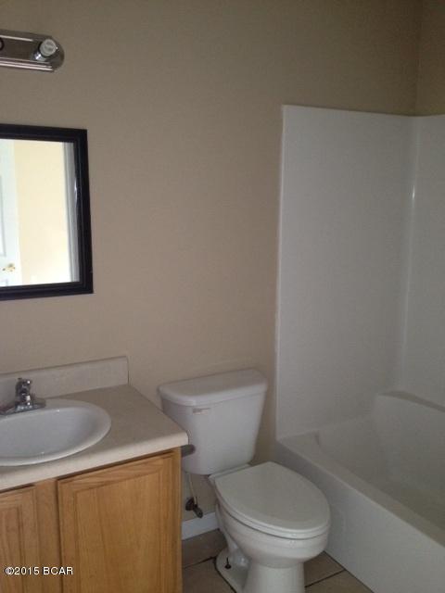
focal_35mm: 35
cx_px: 222
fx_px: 600
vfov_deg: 52.6
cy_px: 296
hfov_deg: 40.7
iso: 250
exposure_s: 1/20
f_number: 2.4
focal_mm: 4.28
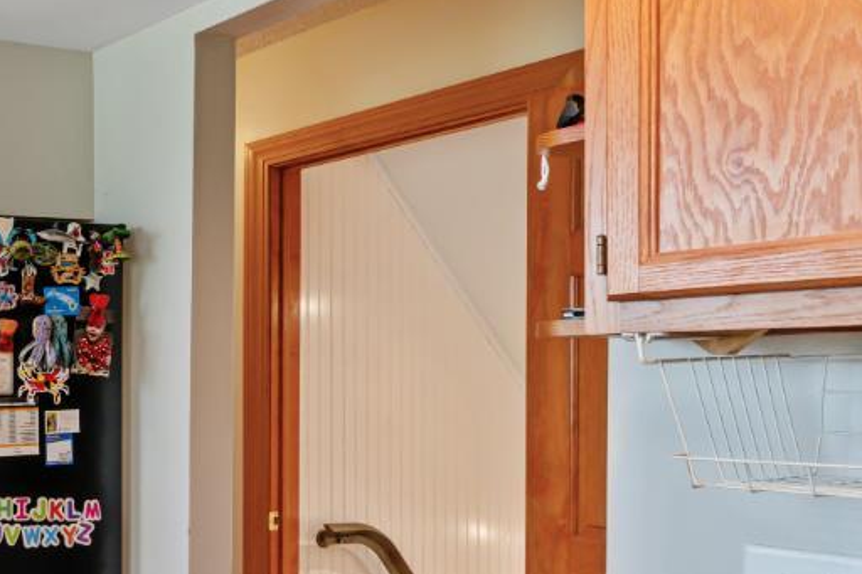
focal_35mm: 41
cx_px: -259
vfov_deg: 32.0
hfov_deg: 34.0
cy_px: 431
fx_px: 981
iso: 100
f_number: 10
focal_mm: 14
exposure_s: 1/20
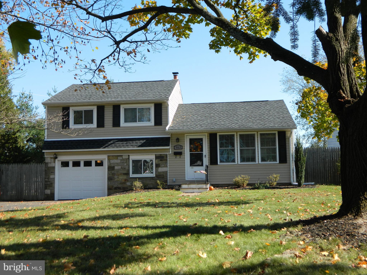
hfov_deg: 45.8
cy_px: 138
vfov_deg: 35.1
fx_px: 435
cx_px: 184
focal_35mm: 41
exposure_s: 1/400
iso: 80
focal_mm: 7.3
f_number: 3.5
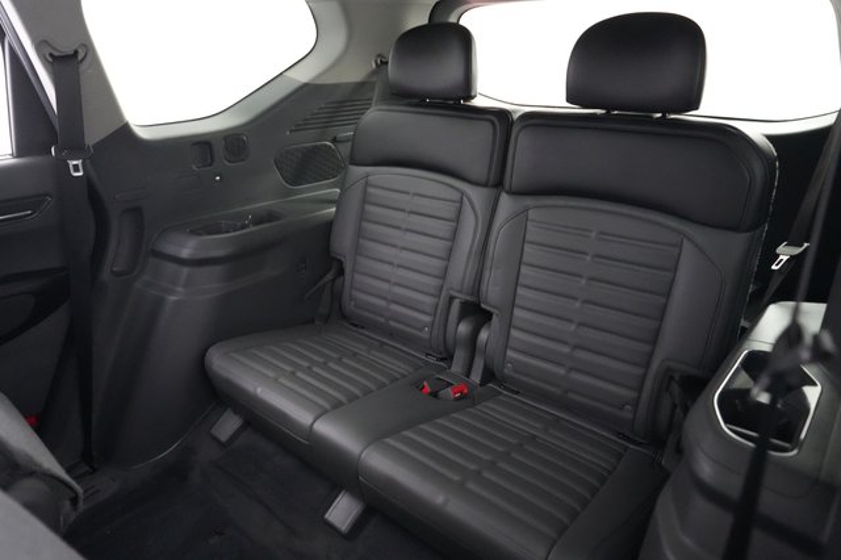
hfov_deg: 73.8
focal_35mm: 24
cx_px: 420
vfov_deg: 53.1
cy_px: 280
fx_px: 560
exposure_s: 1/40
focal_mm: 24
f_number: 2.8
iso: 12800
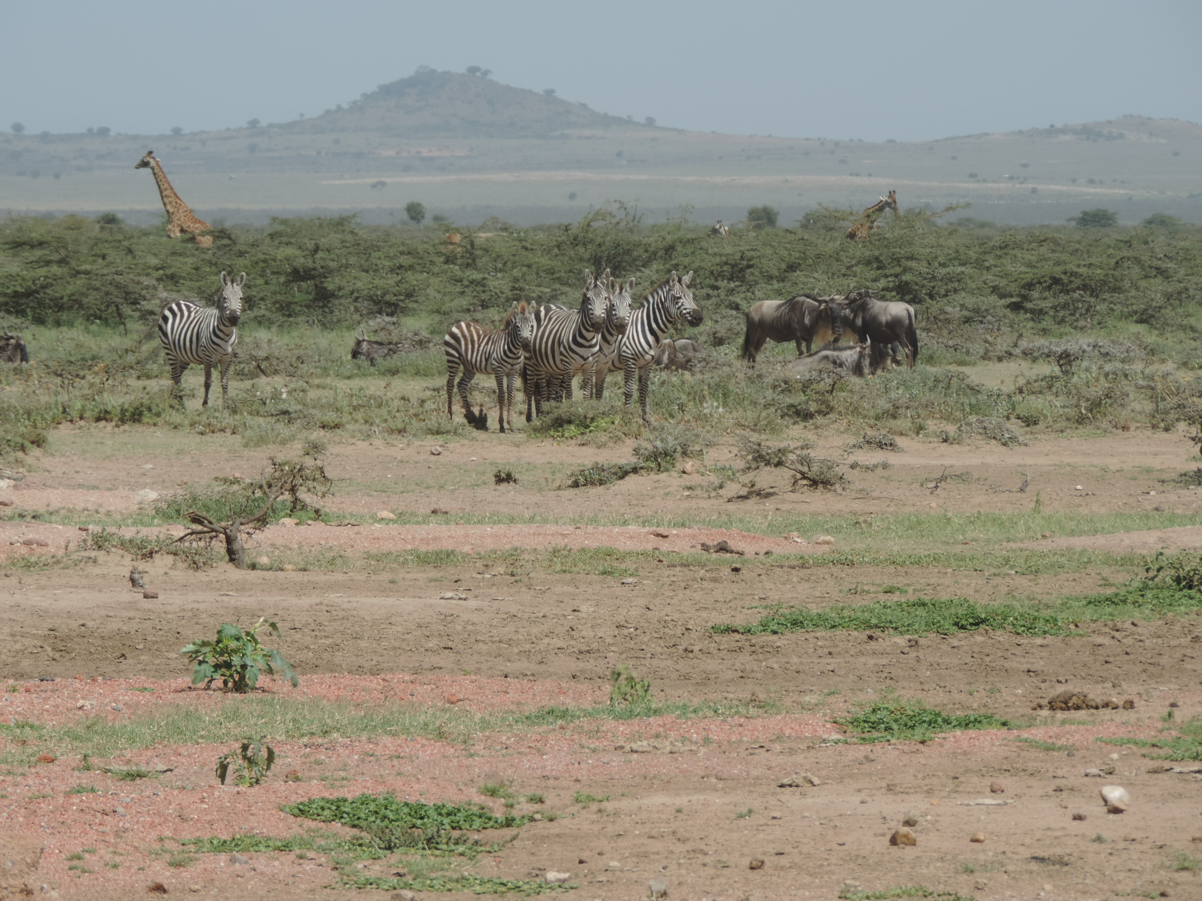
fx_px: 8681
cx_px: 601
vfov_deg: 5.9
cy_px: 450
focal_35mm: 250
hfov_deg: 7.9
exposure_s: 1/640
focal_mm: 44.5
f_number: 4.7
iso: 80
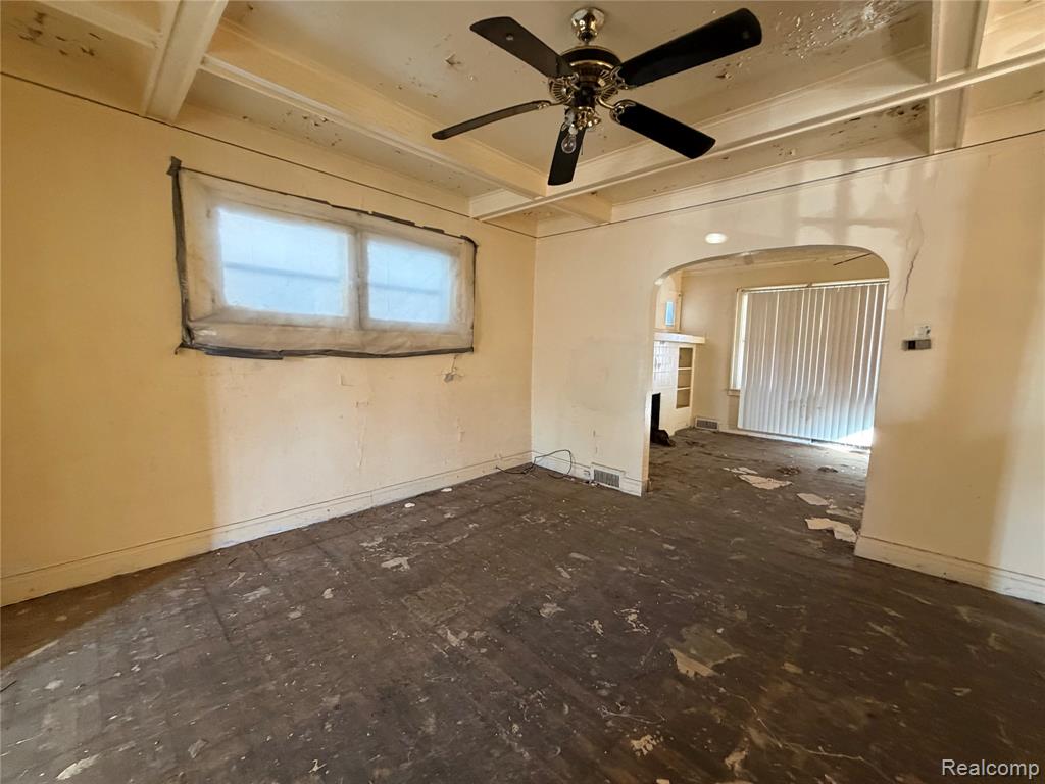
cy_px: 392
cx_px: 522
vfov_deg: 85.7
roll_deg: -0.3
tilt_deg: -6.1
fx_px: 423
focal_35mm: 14
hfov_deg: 102.1
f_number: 2.2
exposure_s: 1/60
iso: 400
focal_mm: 2.22
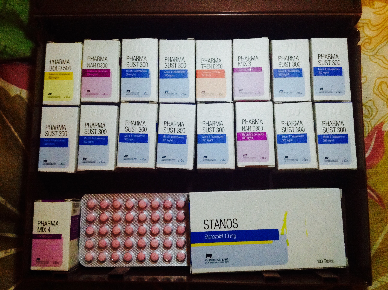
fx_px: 369
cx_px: 194
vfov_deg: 42.8
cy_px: 145
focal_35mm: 33
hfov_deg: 55.4
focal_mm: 3.3
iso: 200
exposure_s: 1/24
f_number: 2.4
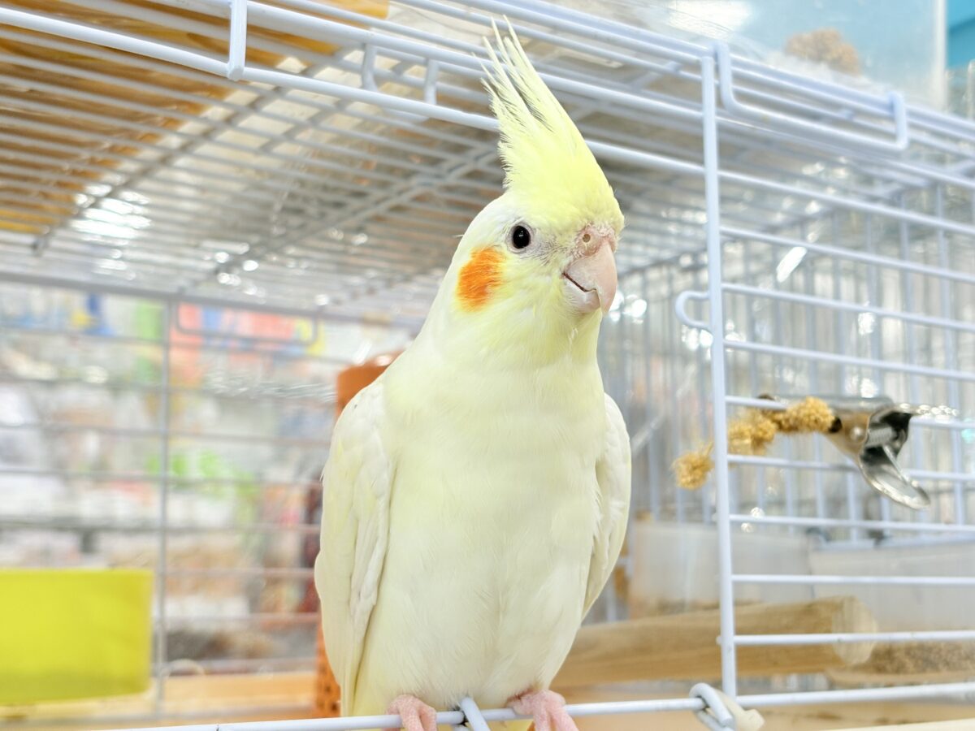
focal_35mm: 52
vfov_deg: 28.0
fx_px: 1465
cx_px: 488
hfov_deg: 36.8
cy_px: 366
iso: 50
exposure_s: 1/50
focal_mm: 5.96
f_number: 1.6
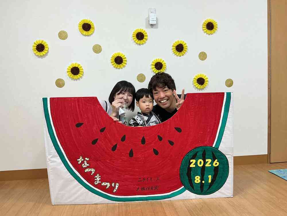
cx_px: 144
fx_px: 240
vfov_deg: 48.2
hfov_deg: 61.7
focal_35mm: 29
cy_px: 108
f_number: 1.8
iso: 50
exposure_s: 1/60
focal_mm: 3
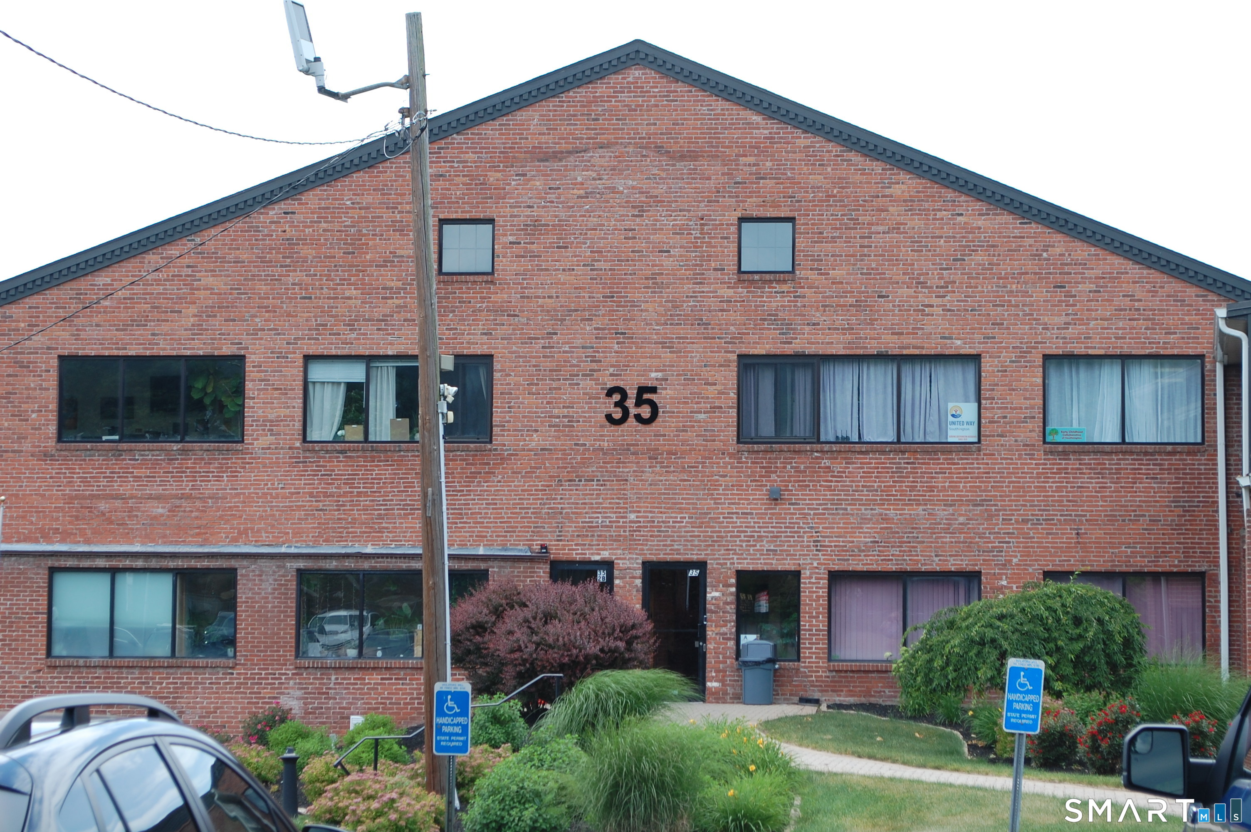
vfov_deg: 25.7
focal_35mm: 52
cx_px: 626
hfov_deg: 37.9
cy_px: 416
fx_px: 1823
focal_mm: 35
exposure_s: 1/200
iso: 200
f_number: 7.1
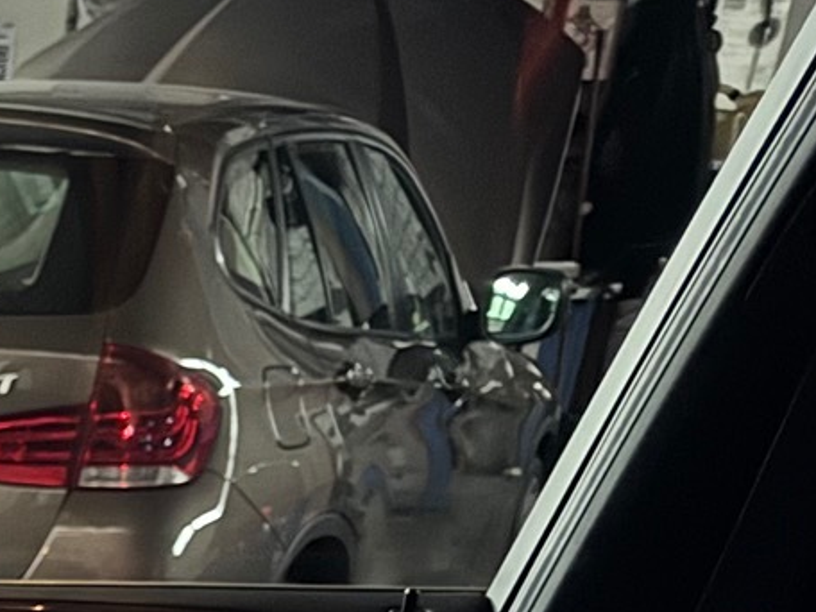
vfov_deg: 12.3
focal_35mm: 106
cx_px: -829
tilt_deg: -23.6
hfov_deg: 15.0
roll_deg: -0.2
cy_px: 1238
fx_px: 2499
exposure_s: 1/14
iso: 1250
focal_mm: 6.76
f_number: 1.78
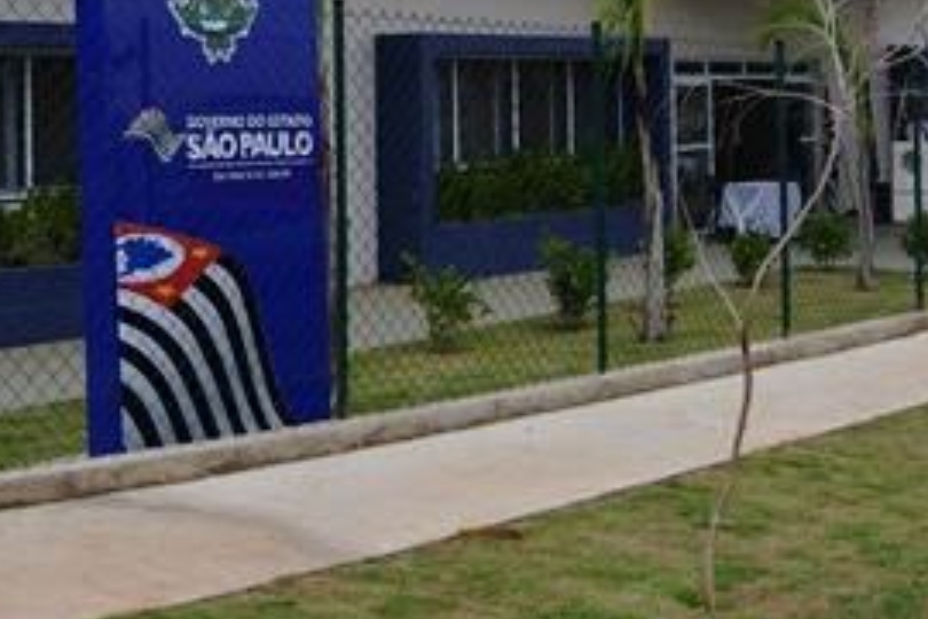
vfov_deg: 20.3
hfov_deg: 30.5
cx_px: 165
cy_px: -46
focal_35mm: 64
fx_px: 1650
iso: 160
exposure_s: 1/640
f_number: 4.5
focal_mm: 10
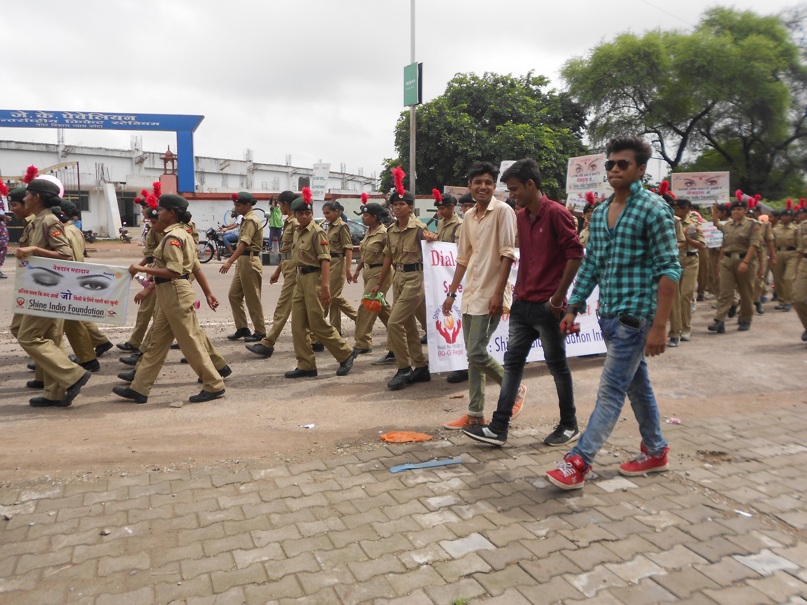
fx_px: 676
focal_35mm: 29
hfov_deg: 61.7
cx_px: 404
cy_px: 302
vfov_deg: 48.2
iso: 80
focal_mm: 5.3
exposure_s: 1/640
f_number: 3.4
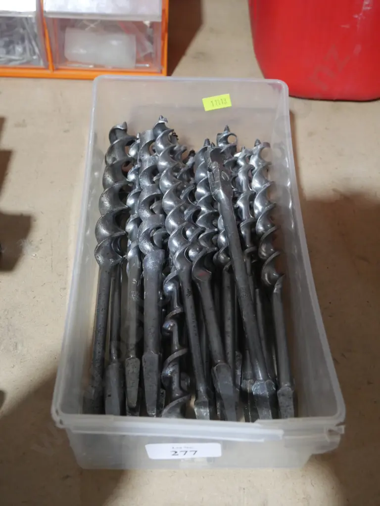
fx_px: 644
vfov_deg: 42.9
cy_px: 253
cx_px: 190
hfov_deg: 32.9
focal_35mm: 44
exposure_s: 1/60
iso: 1600
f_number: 5
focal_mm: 22
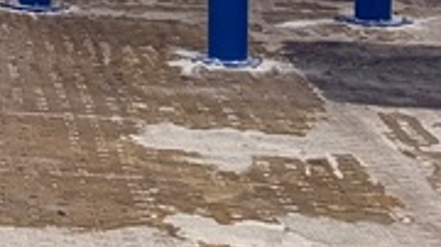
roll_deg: +0.7
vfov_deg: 7.2
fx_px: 1882
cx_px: -794
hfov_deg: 10.4
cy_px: -257
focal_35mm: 161
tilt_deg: -0.7
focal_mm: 5.96
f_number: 1.6
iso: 50
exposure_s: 1/873
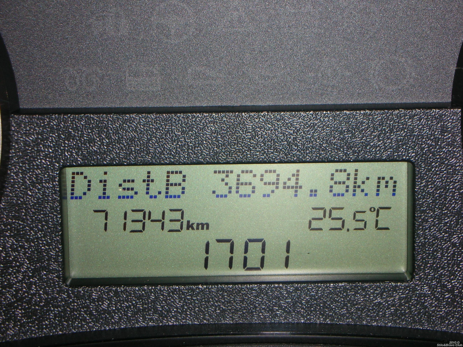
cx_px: 232
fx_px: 1404
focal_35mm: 105
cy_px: 174
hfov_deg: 18.7
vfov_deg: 14.1
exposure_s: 1/120
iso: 50
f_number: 5.4
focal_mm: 17.4
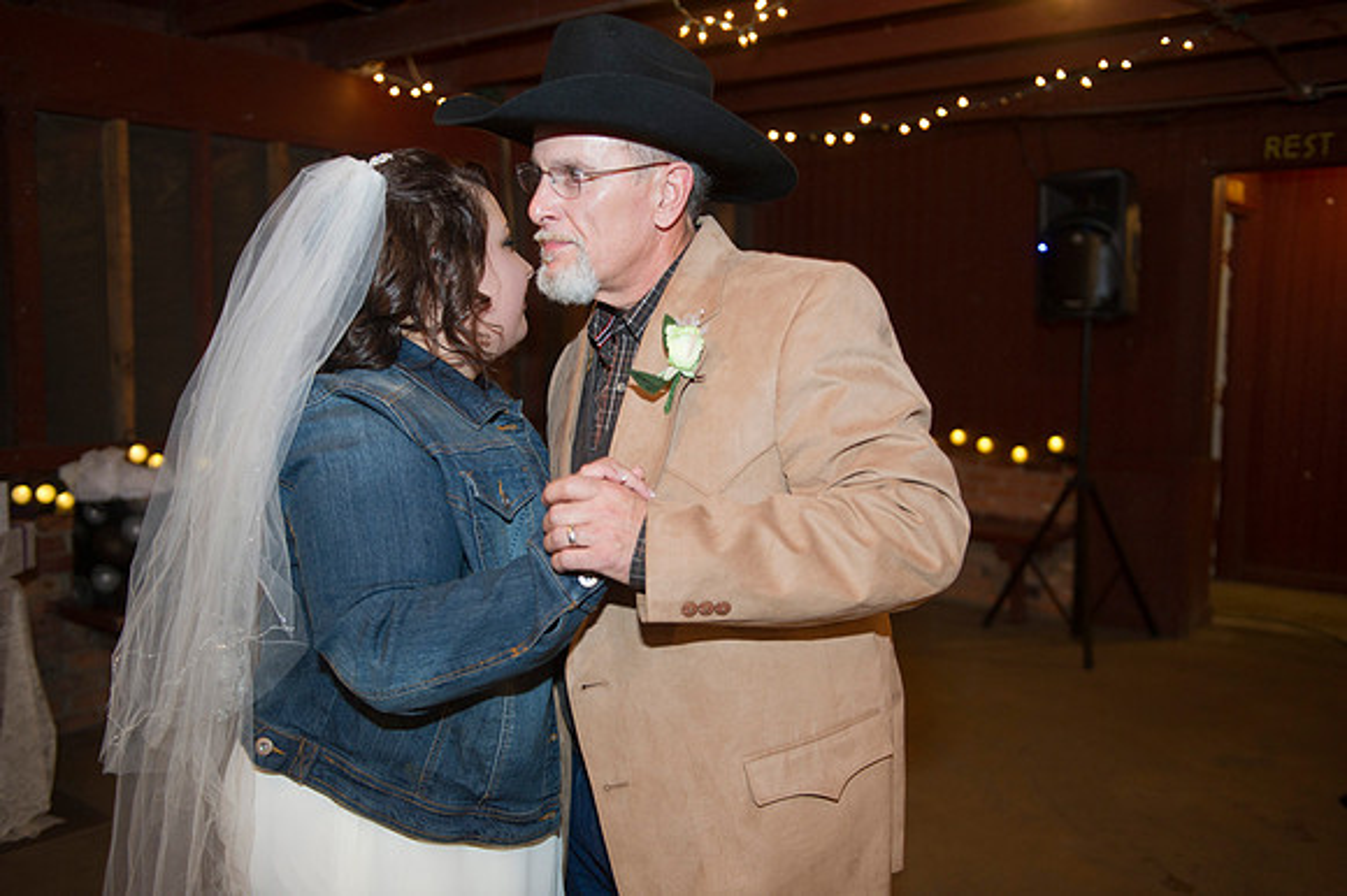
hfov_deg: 55.8
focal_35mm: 34
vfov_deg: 38.8
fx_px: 1271
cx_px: 674
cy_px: 448
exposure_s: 1/60
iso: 1250
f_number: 2.8
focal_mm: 34
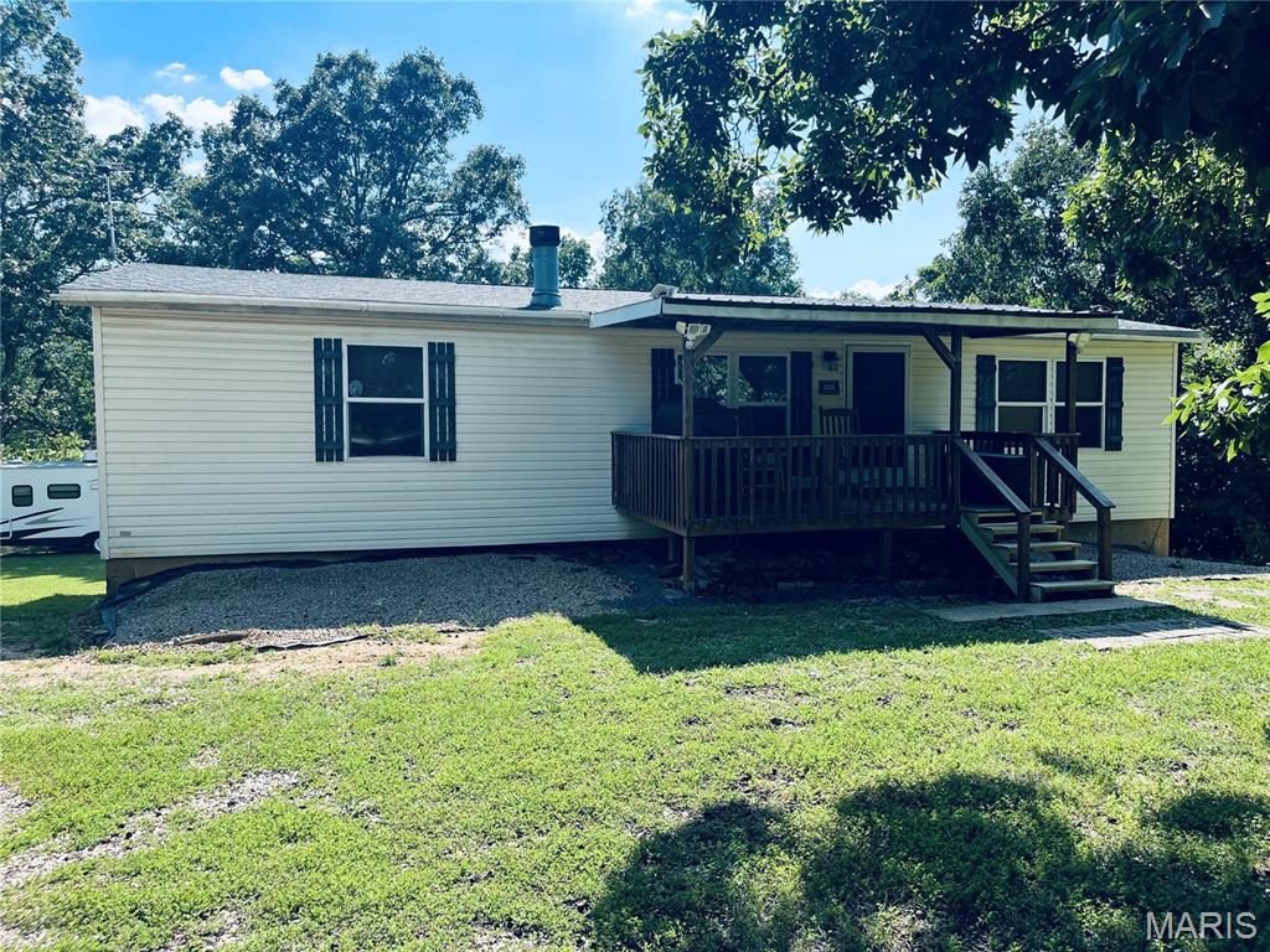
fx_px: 954
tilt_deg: -3.4
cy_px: 476
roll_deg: +0.3
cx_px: 635
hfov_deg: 67.3
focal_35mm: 26
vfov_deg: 53.1
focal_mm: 5.1
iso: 50
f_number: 1.6
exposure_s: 1/1186
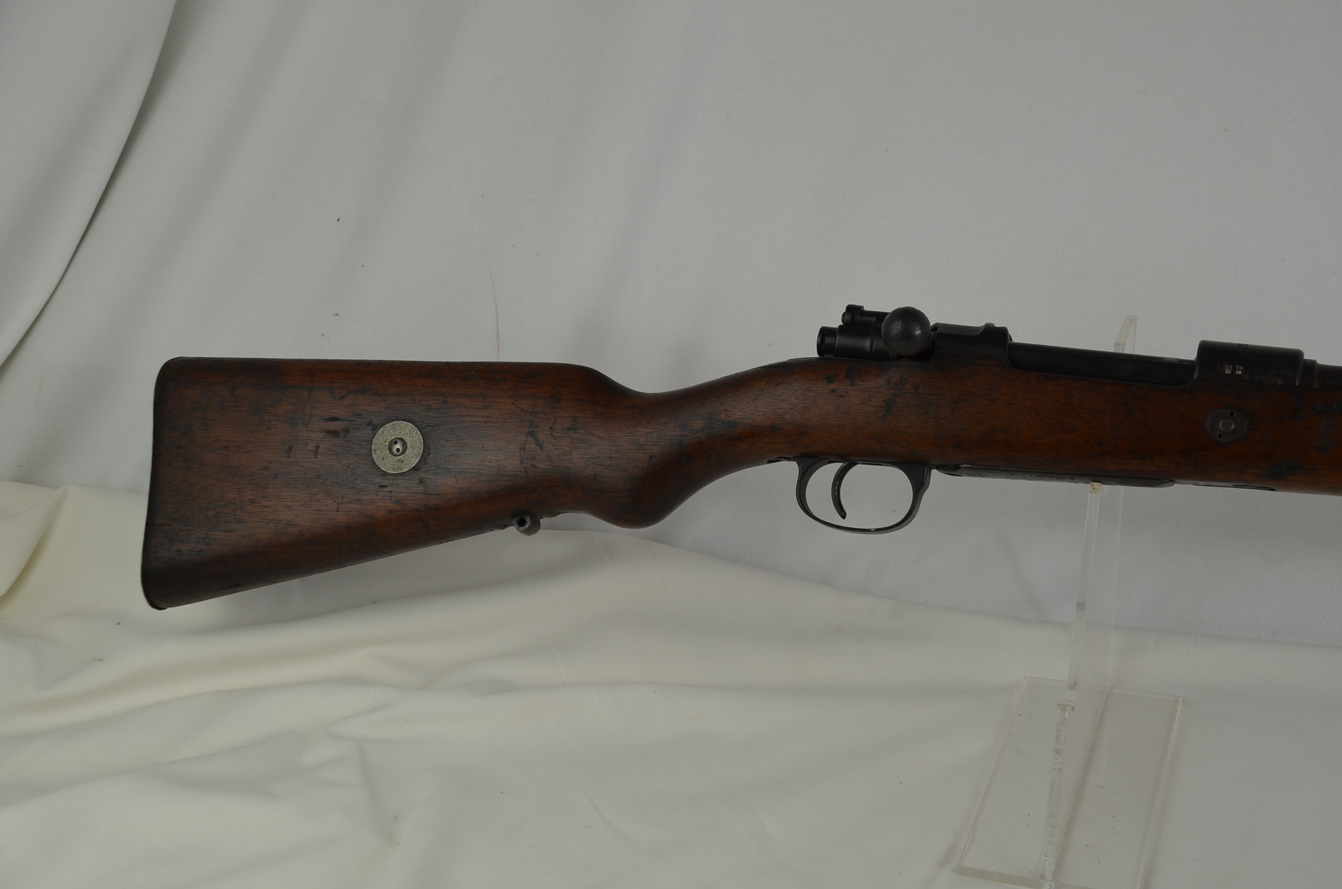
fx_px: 2232
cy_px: 444
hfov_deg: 33.5
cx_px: 671
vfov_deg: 22.5
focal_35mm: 60
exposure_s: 1/125
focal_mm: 40
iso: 280
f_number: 5.6
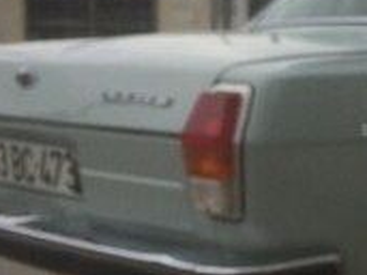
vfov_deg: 13.2
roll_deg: -1.5
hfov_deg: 15.9
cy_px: 156
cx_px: 582
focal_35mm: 112
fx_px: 1187
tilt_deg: -4.4
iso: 32
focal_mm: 4.15
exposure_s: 1/414
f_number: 2.2
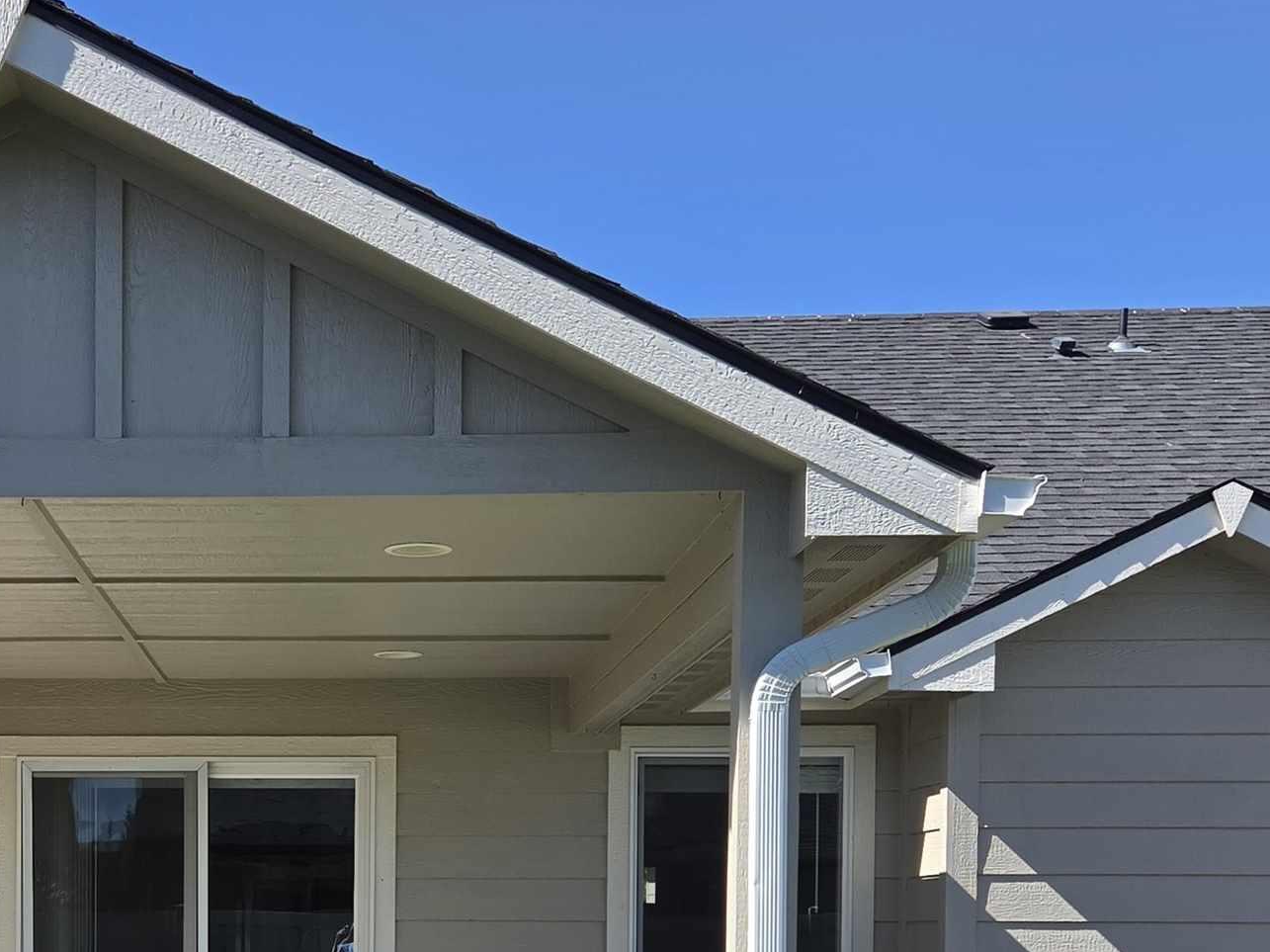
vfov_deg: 25.0
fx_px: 2017
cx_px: 242
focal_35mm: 55
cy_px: 994
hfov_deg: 33.8
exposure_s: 1/3300
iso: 80
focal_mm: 5.4
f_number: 1.8
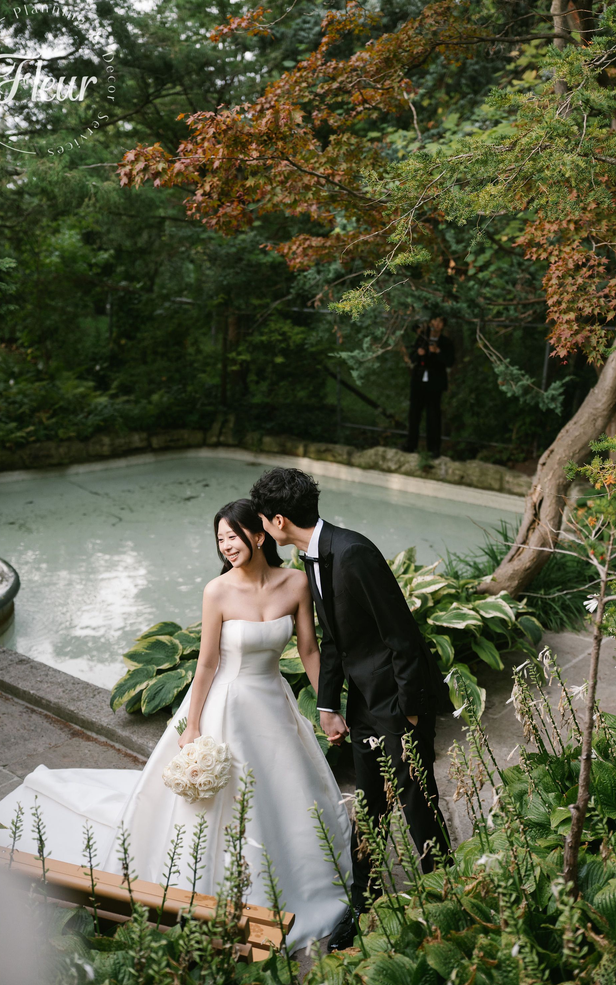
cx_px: 285
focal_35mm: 36
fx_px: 967
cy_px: 492
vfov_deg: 54.0
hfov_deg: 35.3
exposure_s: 1/800
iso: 400
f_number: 2
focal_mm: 35
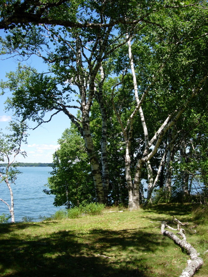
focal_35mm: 38
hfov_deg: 37.7
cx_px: 104
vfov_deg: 49.0
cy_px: 138
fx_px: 304
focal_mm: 7.8
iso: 64
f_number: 2.8
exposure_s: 1/813
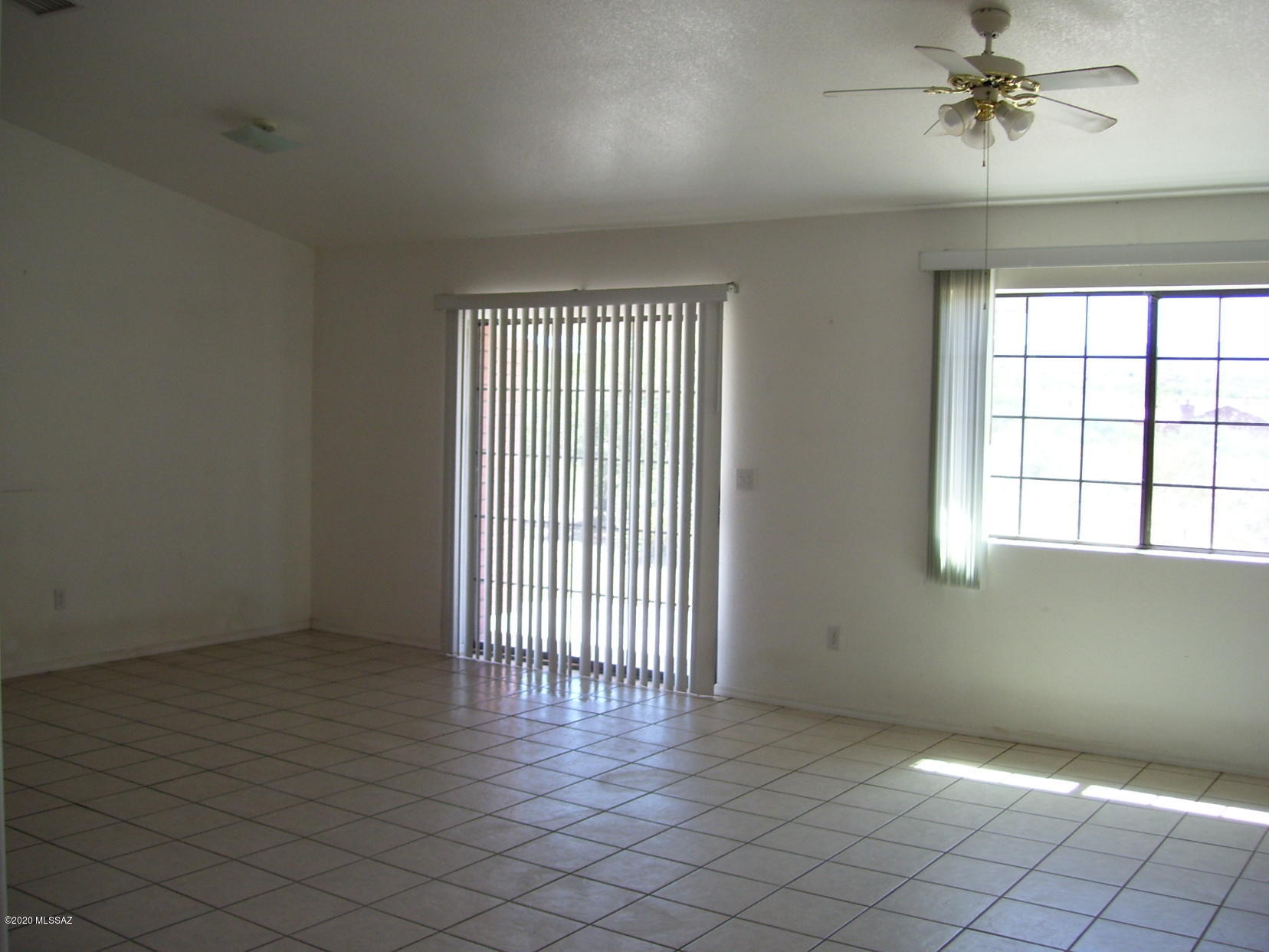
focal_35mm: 36
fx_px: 1320
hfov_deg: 51.4
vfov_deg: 39.7
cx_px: 634
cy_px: 476
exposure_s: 1/90
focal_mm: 6
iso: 80
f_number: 2.7
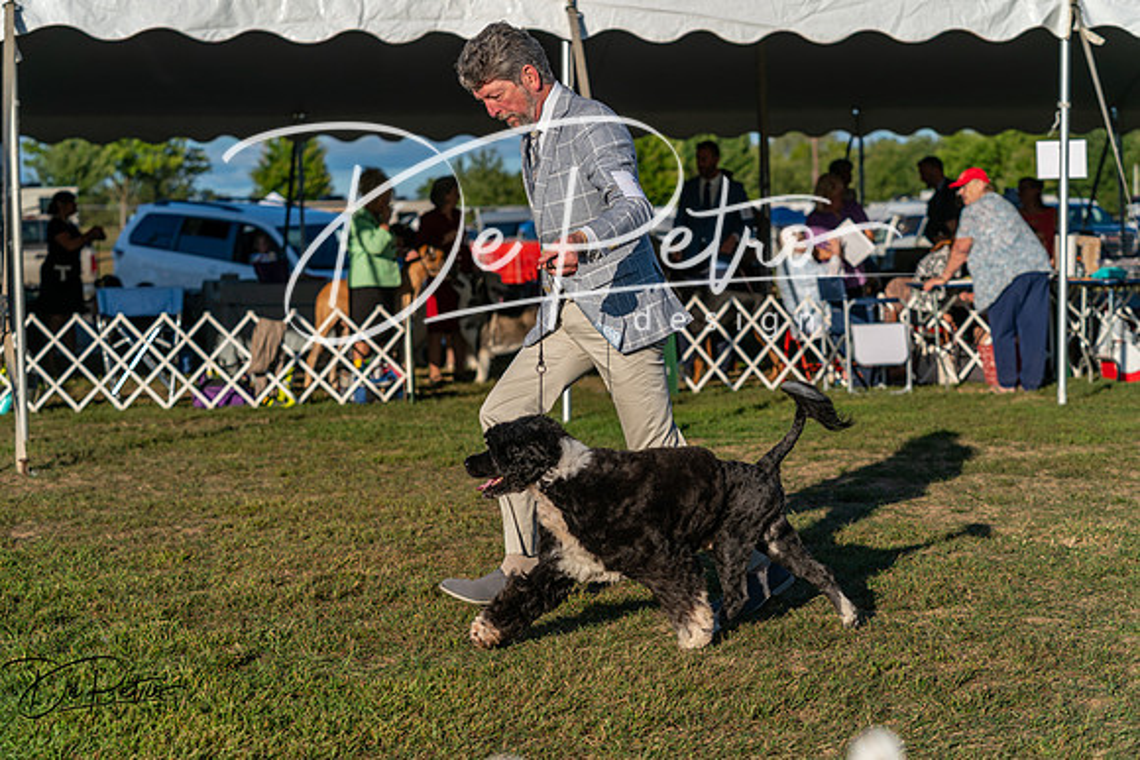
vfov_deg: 18.2
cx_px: 570
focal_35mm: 75
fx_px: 2375
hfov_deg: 27.0
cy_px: 380
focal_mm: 75
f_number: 4.5
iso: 125
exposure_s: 1/1250
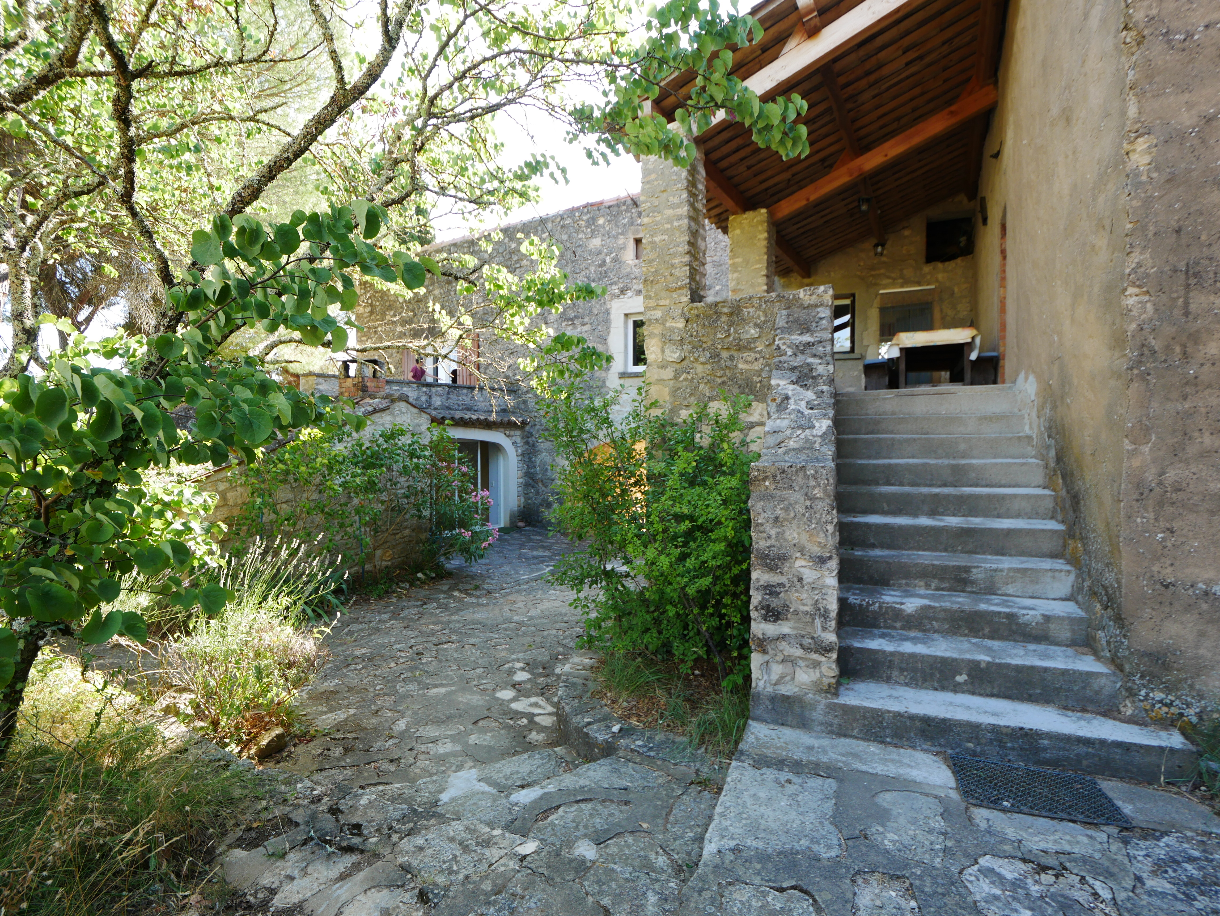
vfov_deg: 71.6
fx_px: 635
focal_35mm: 18
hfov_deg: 87.7
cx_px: 610
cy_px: 458
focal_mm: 9
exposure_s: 1/160
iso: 200
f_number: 3.5
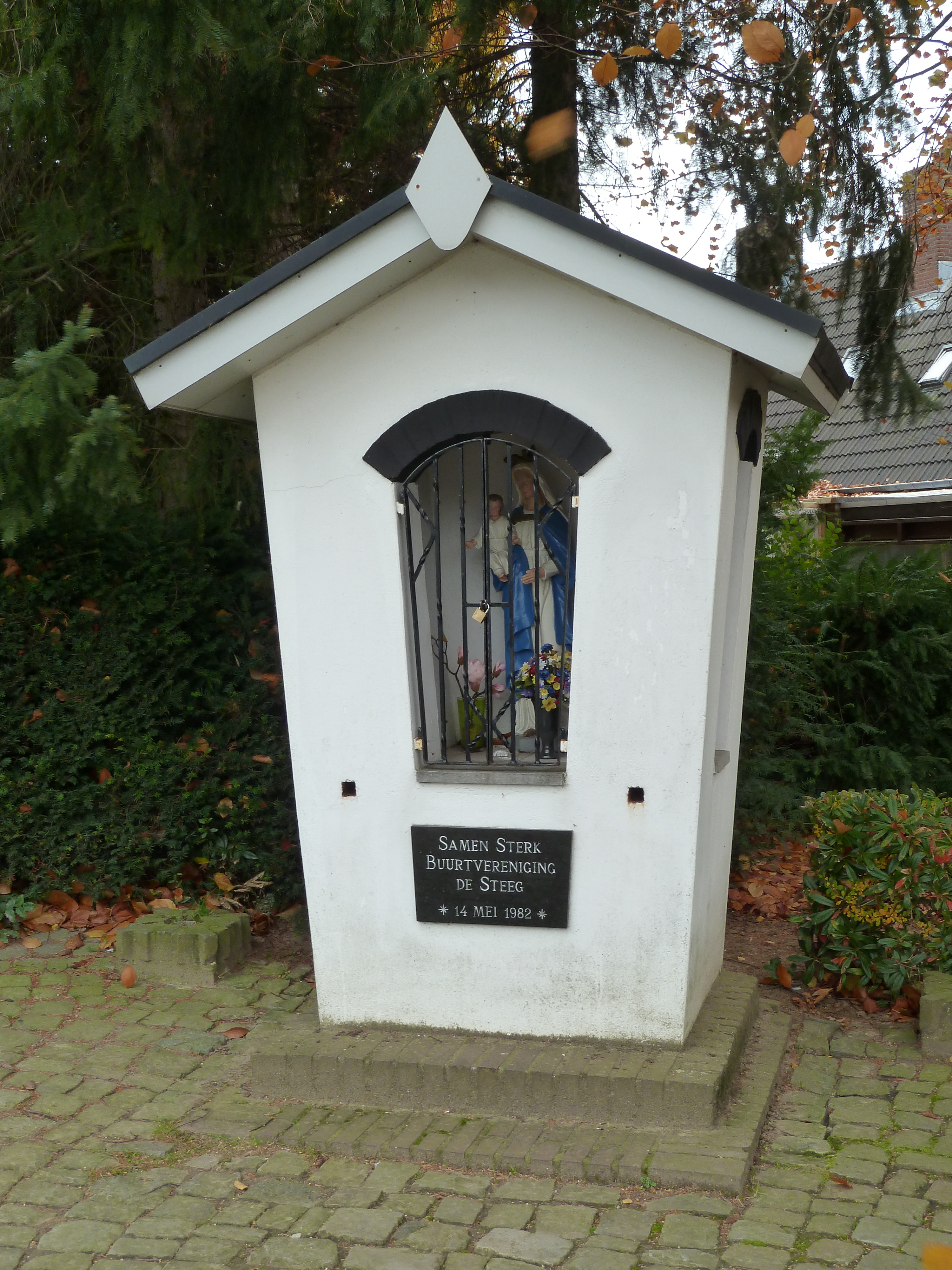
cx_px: 476
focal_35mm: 44
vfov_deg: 42.9
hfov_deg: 32.9
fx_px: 1613
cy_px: 635
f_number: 3.7
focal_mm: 7.3
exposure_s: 1/50
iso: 125
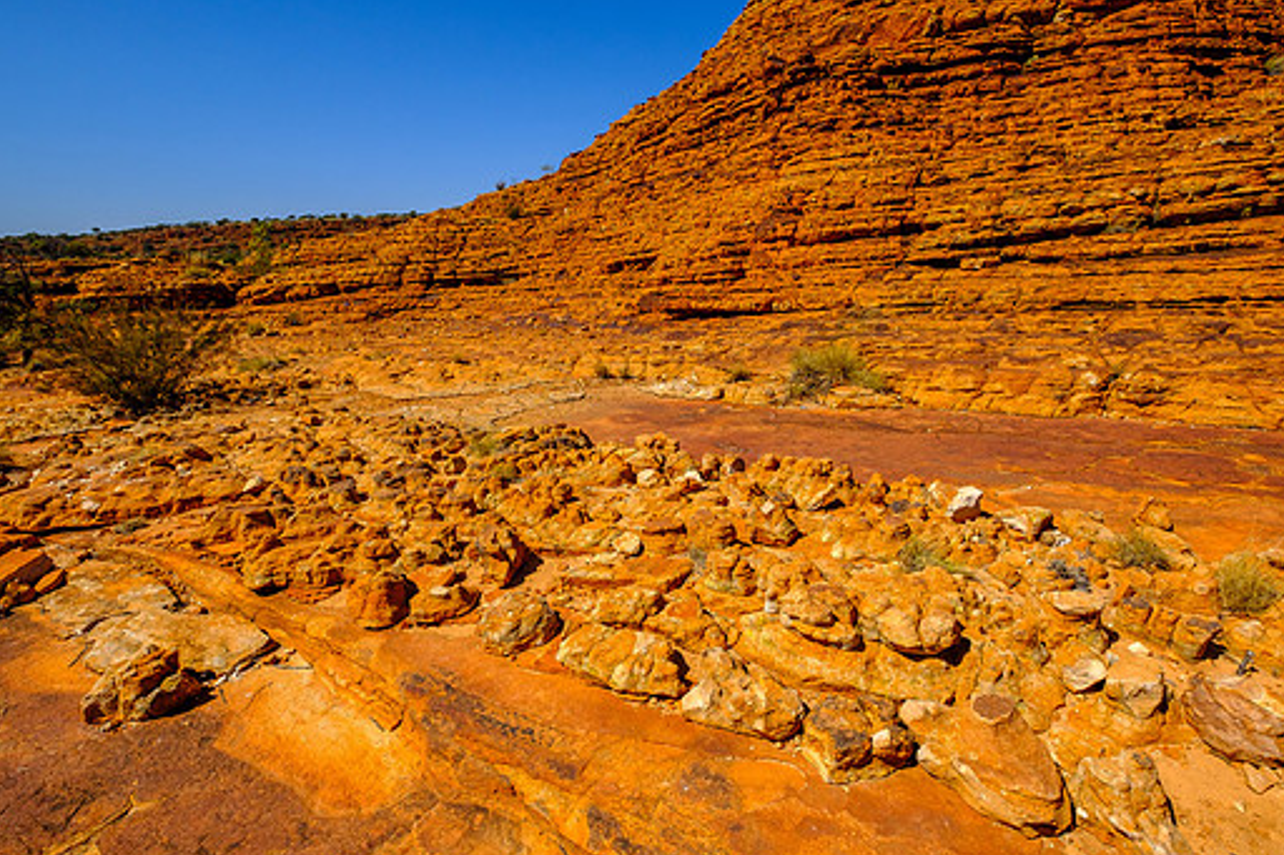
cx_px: 645
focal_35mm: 17
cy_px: 412
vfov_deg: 70.4
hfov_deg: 93.3
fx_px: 606
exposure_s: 1/950
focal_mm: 10
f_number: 8
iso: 200
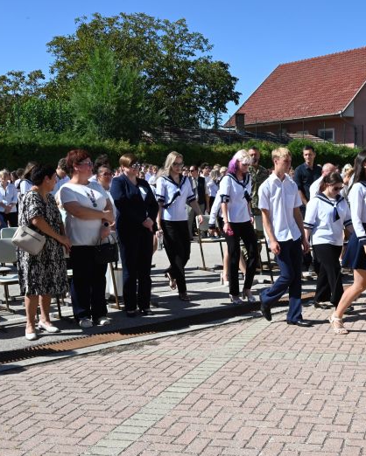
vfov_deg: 39.7
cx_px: 284
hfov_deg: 31.6
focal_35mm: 47
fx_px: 632
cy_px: 231
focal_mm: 32.5
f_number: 16
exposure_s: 1/1000
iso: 1600
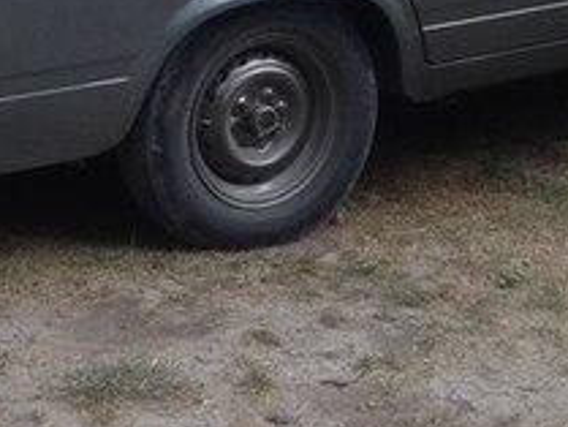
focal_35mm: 104
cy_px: -214
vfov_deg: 13.4
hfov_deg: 18.7
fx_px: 1707
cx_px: 451
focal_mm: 4.12
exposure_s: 1/120
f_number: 2.4
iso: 64
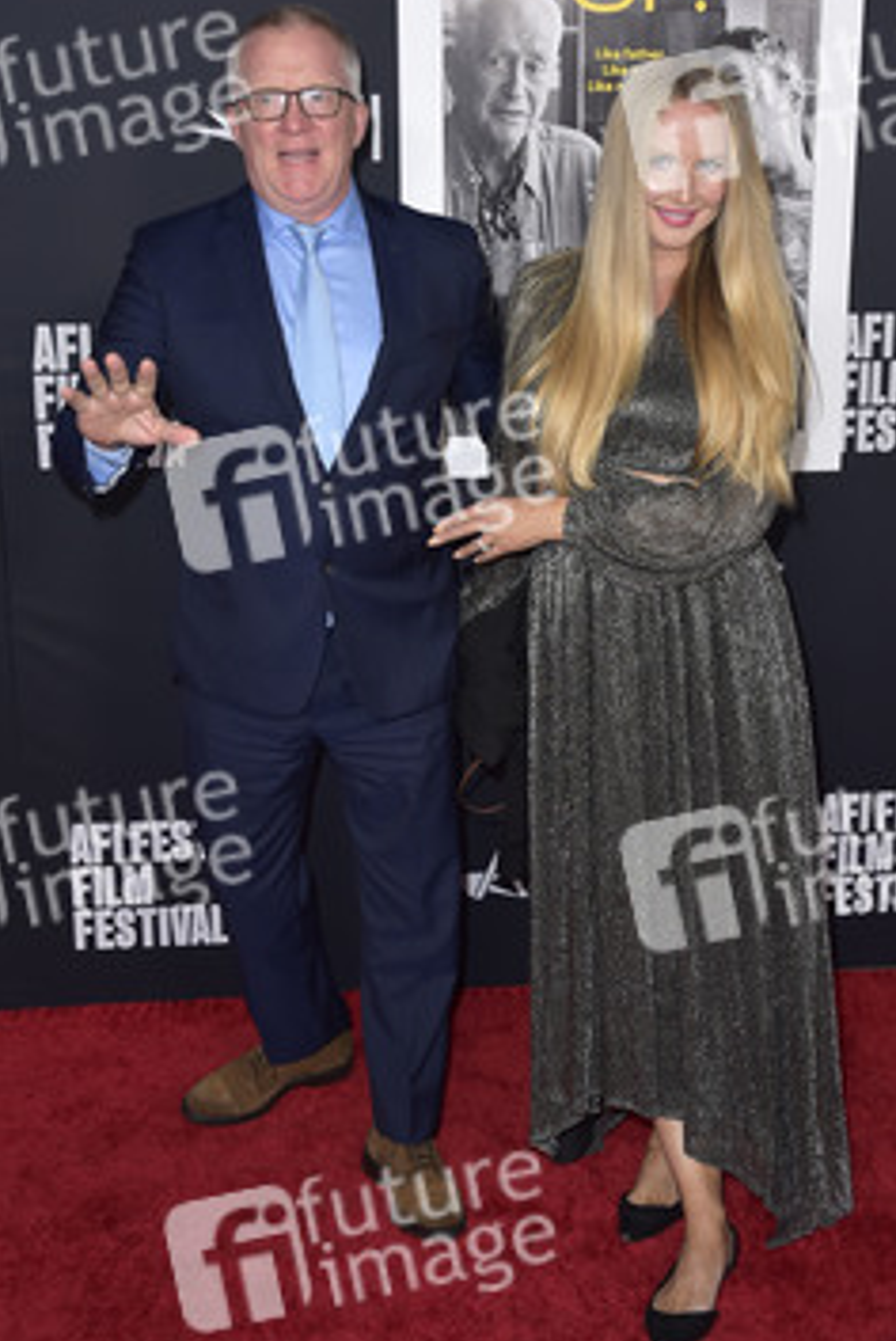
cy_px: 672
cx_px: 473
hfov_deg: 31.2
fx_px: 1602
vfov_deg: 45.4
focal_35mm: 43
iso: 640
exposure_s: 1/200
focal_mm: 38
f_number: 6.3
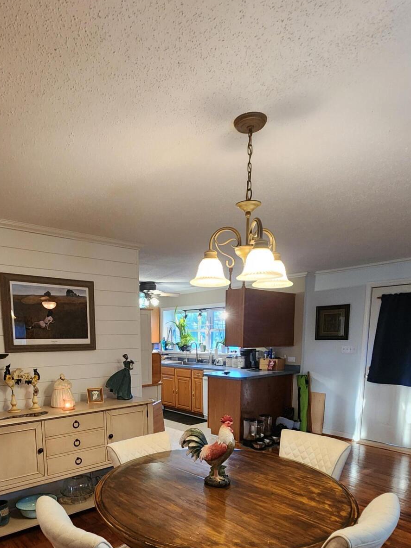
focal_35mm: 22
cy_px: 397
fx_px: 348
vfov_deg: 72.2
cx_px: 173
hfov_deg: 60.7
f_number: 2.2
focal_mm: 2.2
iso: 320
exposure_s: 1/30
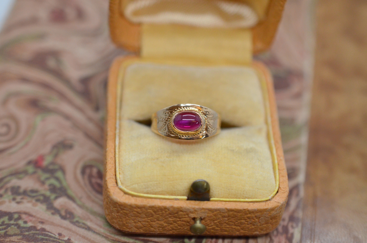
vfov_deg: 22.5
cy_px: 122
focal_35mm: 60
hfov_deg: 33.5
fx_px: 610
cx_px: 184
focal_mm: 40
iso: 2500
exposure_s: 1/2000
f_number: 4
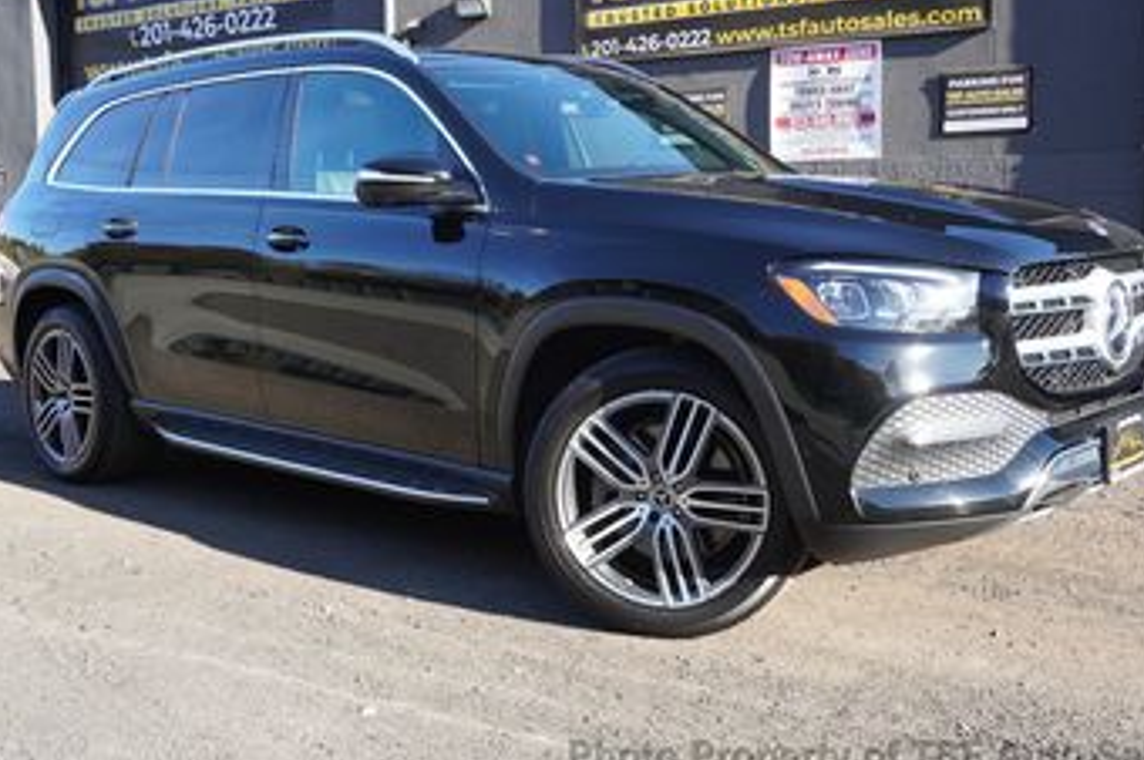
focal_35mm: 41
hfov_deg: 47.9
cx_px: 596
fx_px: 1289
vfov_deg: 32.9
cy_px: 350
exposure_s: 1/250
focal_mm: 23
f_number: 9
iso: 640
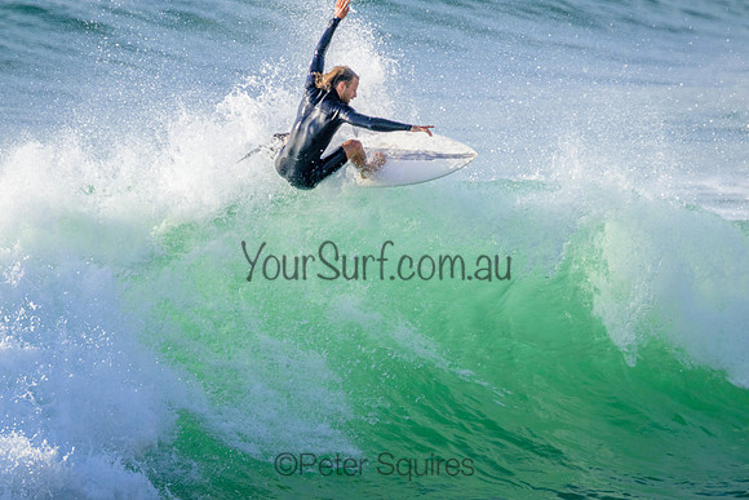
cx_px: 374
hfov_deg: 2.6
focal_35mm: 800
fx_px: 16648
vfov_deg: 1.7
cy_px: 250
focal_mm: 800
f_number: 11
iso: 1600
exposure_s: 1/2000
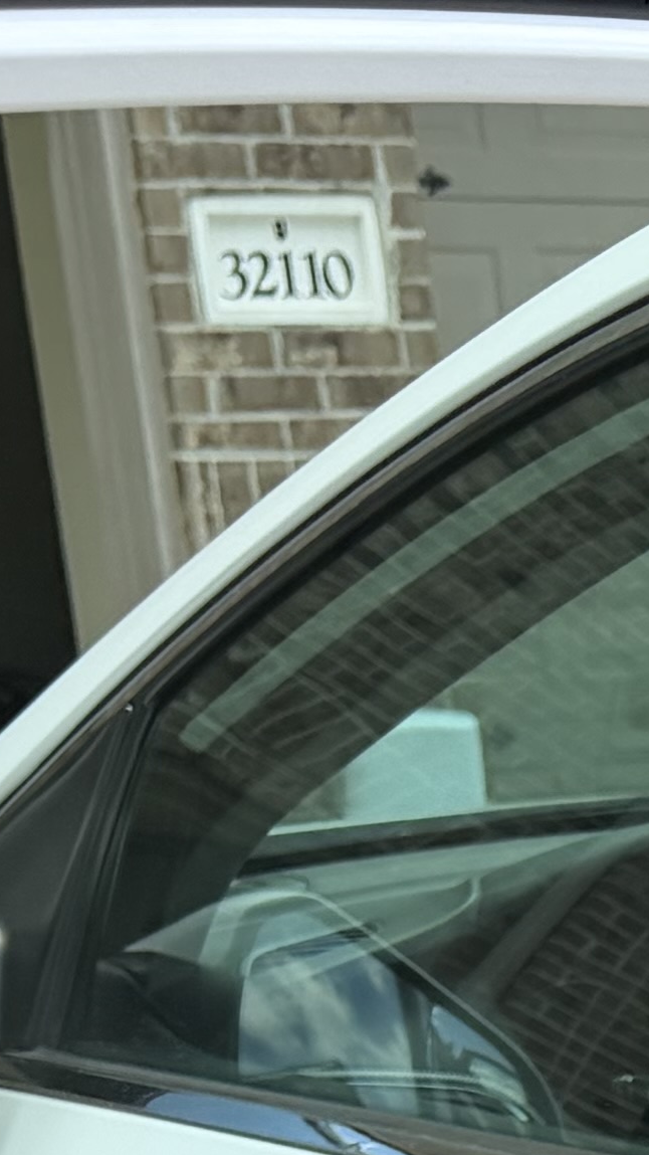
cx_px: 1536
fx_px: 3979
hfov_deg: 8.5
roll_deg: +2.0
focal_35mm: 130
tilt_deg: -20.4
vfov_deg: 14.5
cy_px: 2089
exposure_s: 1/1174
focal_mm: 6.76
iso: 80
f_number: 1.78
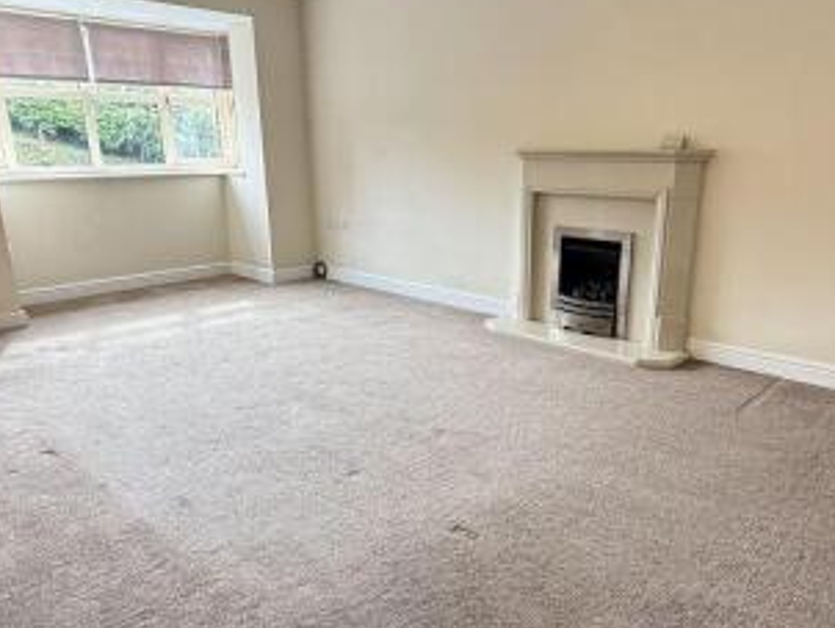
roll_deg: -1.2
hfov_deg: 65.1
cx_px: 463
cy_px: 347
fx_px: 652
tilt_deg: -16.0
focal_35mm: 27
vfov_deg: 51.3
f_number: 2.2
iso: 250
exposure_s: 1/99
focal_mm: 2.22
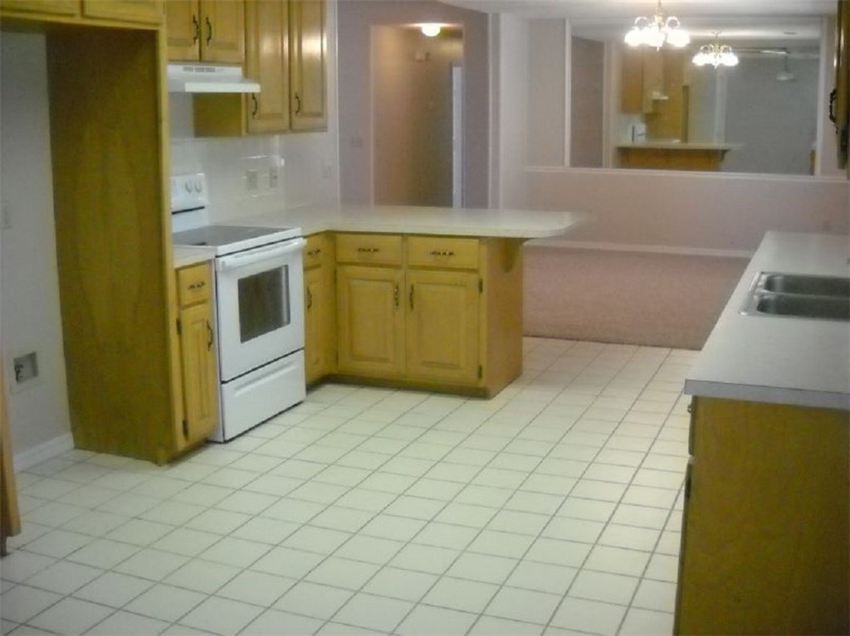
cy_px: 318
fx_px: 1006
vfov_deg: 35.1
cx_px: 425
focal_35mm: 41
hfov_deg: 45.8
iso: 800
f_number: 3.1
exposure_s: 1/96
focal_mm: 6.72
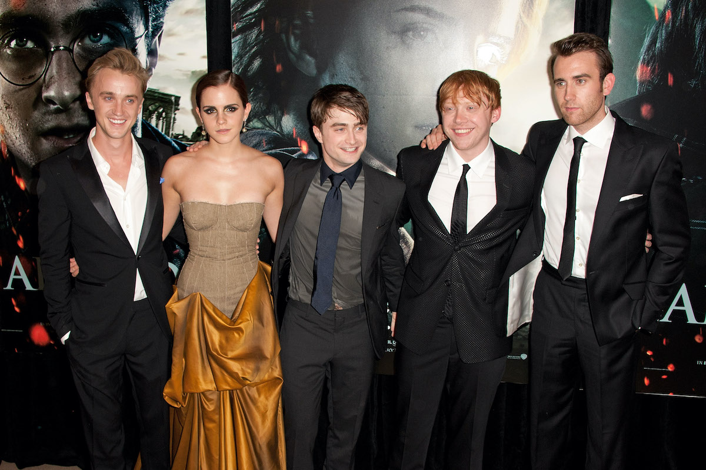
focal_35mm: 28
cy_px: 235
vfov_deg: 46.4
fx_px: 549
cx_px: 353
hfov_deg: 65.5
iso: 800
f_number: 7.1
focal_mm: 28
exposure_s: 1/200
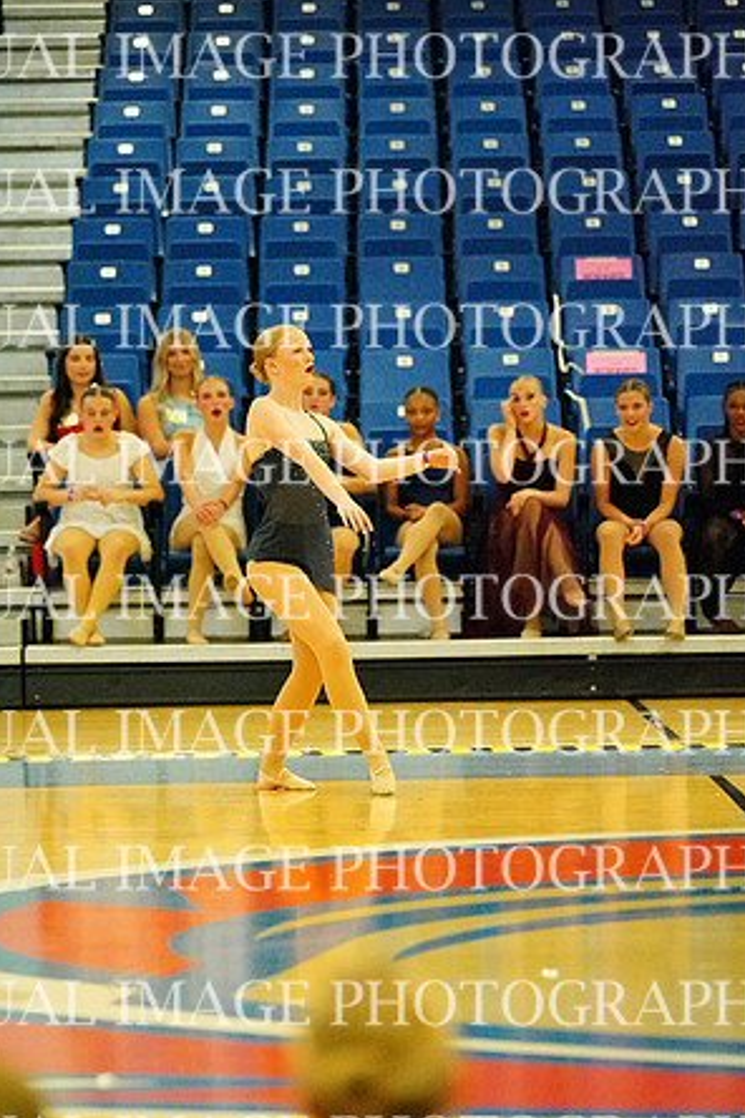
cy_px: 665
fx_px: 6084
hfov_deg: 7.0
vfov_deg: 10.5
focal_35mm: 196
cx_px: 313
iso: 25600
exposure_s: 1/1600
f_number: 2.8
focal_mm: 150
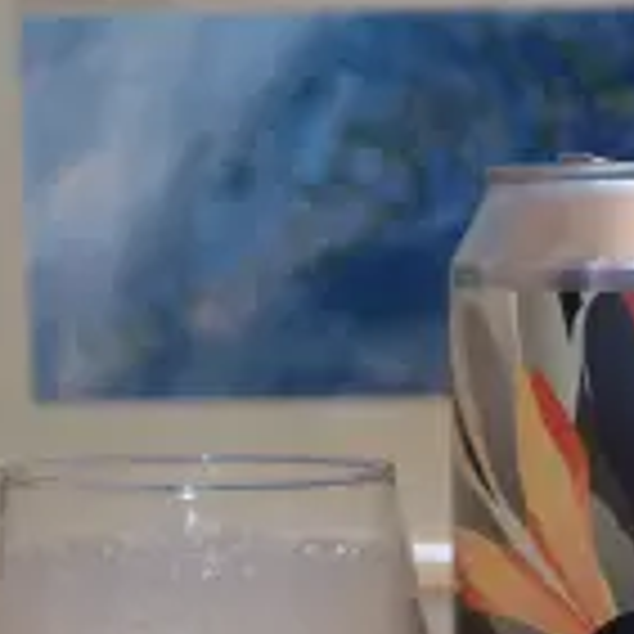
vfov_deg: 11.4
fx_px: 3150
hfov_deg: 11.5
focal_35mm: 152
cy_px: 569
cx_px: 418
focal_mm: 42
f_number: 5
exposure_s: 1/60
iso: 800
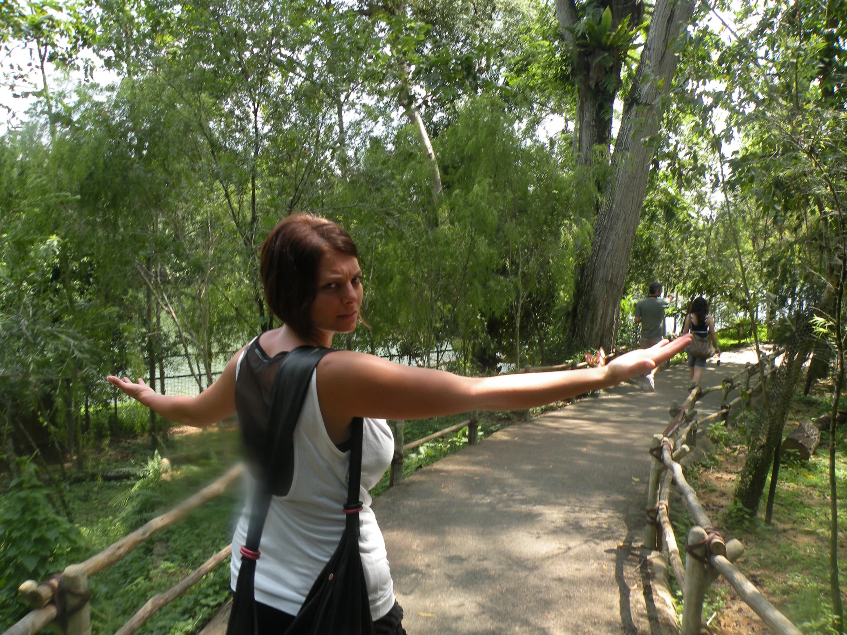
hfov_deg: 65.3
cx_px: 424
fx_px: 661
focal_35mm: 27
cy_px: 318
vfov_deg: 51.4
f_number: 4
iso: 64
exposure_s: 1/103
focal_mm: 4.7
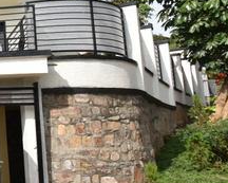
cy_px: 89
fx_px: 378
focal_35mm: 56
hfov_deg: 21.3
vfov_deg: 27.2
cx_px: -188
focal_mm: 10
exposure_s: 1/750
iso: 500
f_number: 8
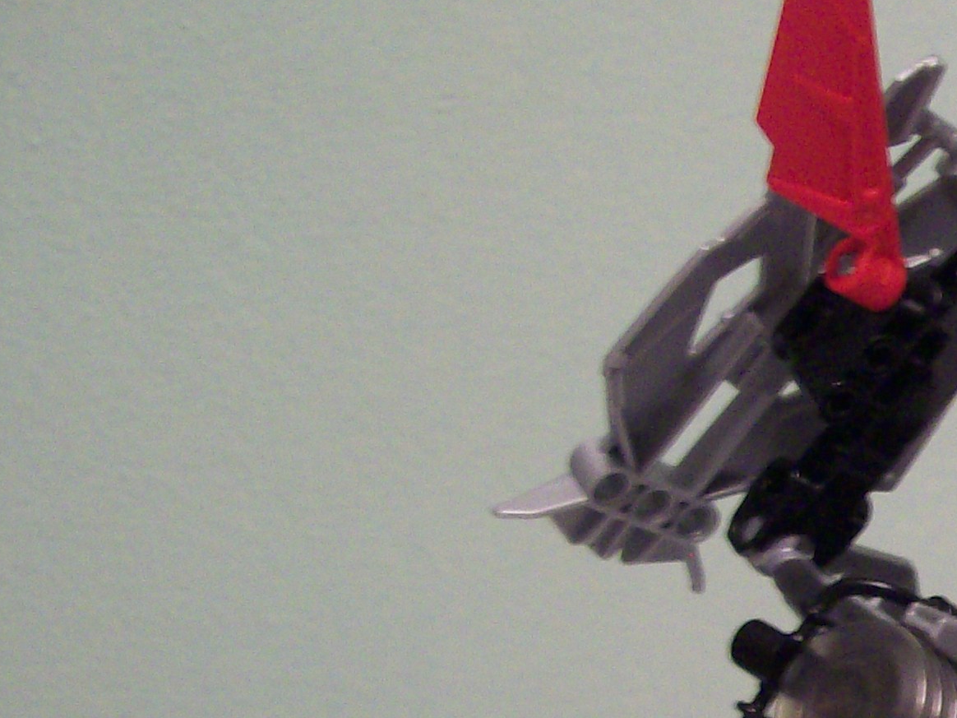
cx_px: 1250
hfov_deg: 19.1
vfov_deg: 15.3
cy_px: 692
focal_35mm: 95
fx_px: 2626
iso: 160
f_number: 2.7
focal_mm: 6
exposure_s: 1/8
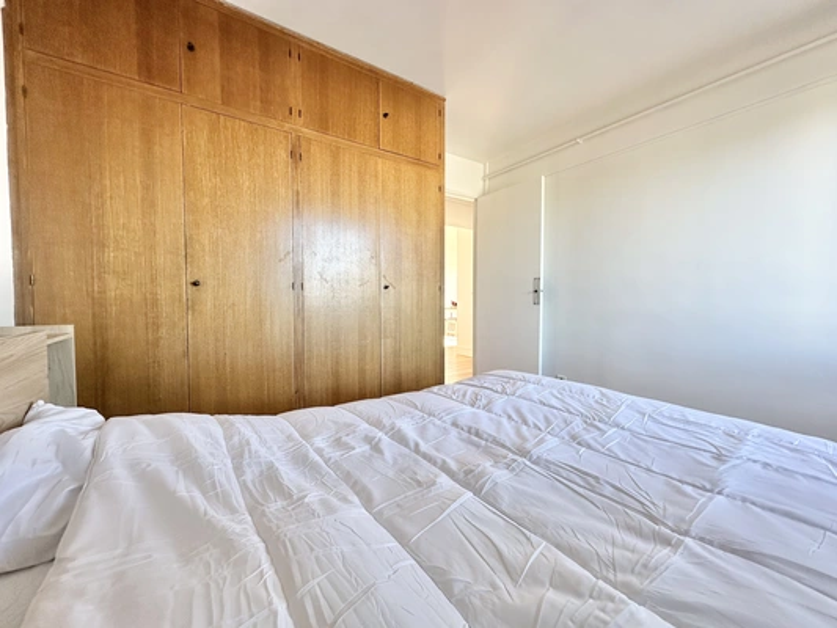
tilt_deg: -1.6
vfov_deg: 85.7
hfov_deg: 102.1
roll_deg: -0.1
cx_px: 418
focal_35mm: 14
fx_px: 339
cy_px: 314
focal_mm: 2.22
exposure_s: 1/99
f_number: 2.2
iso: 100
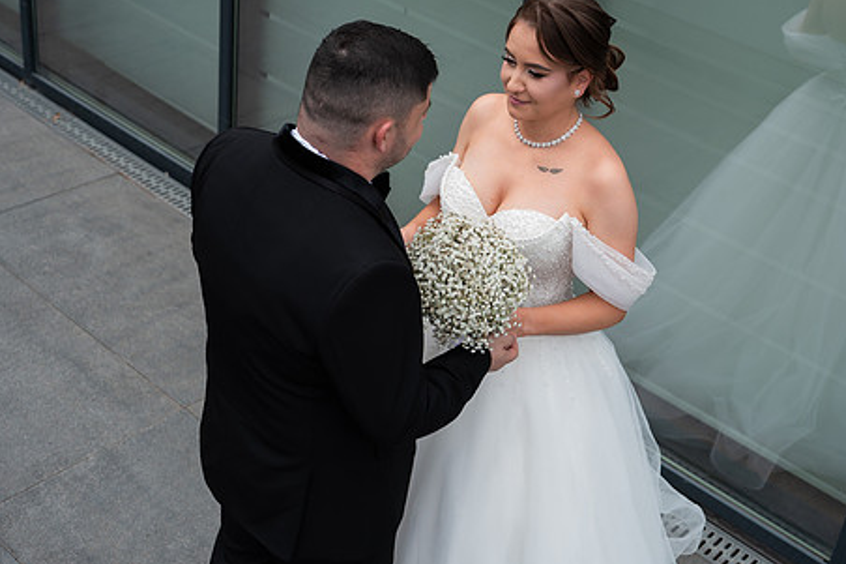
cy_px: 234
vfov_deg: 26.9
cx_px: 483
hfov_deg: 39.5
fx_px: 1175
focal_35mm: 50
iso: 200
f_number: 3.5
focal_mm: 39
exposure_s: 1/800
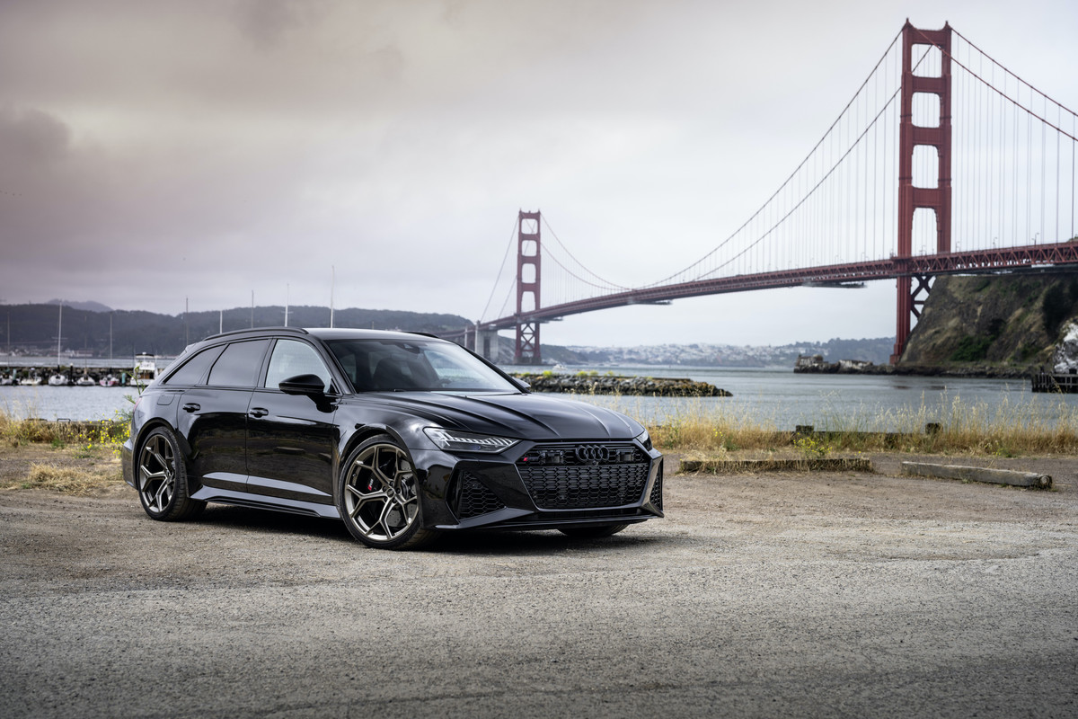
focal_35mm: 50
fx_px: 1497
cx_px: 539
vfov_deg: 27.0
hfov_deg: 39.6
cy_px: 360
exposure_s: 1/200
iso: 80
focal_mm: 50
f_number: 4
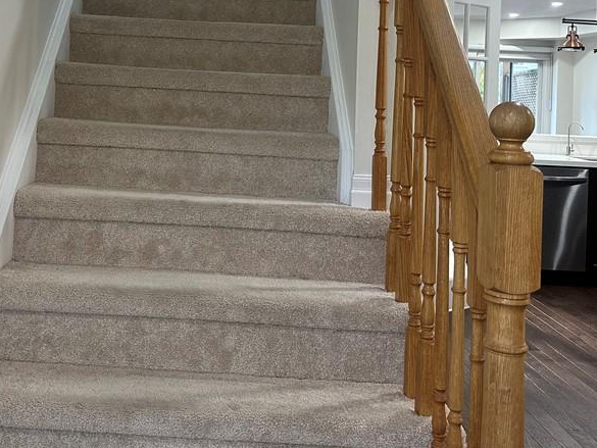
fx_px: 724
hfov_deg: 44.2
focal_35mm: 42
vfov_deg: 32.9
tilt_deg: +1.9
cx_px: 201
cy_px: 59
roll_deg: -2.8
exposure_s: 1/120
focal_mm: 6.86
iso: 200
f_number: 1.78
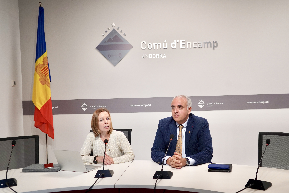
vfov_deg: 41.1
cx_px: 144
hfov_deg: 58.7
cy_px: 96
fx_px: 257
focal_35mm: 32
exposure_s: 1/160
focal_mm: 32
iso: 1000
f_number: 4
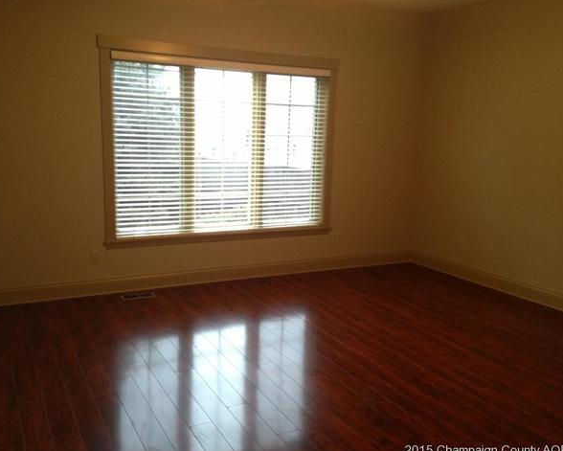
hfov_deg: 51.5
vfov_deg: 42.3
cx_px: 263
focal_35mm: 35
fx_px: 583
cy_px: 227
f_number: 2.4
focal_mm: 4.13
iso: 160
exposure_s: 1/20
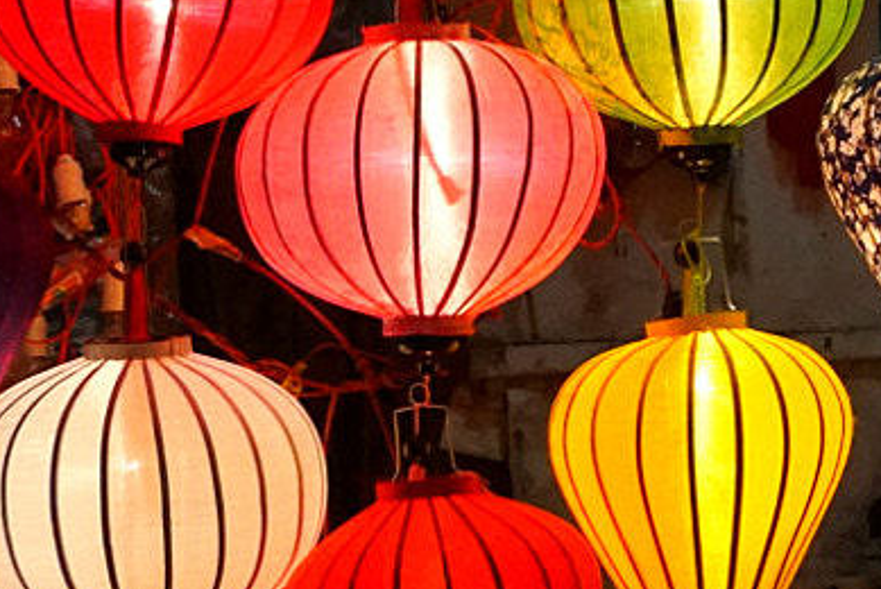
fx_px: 3479
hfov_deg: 14.0
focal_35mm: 142
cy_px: -15
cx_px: 1071
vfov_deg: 9.6
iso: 2500
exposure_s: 1/160
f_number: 4
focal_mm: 23
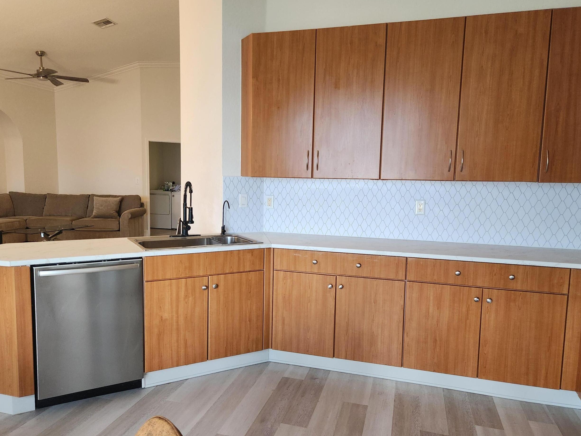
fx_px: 453
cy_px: 218
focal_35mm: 27
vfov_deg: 51.4
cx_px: 273
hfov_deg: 65.3
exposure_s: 1/120
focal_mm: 5.4
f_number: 1.8
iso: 500
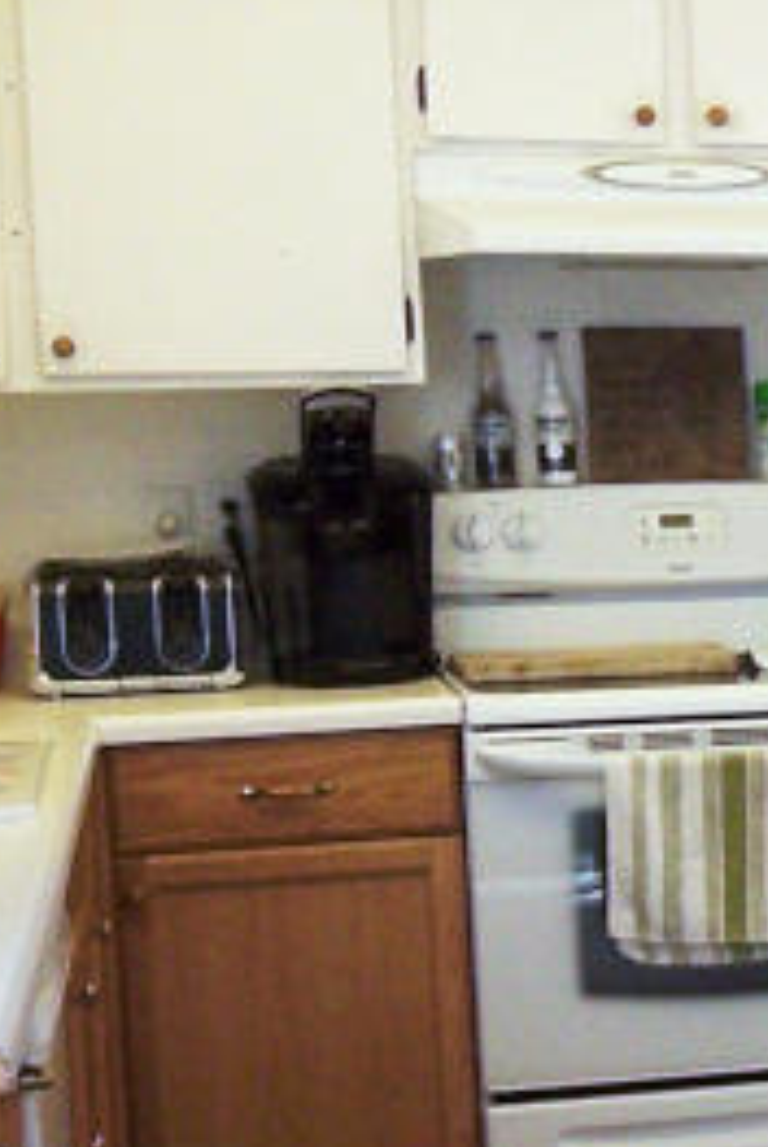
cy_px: 724
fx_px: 2968
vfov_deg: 21.8
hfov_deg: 13.0
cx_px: 1501
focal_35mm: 93
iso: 125
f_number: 2.8
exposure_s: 1/30
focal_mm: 3.8
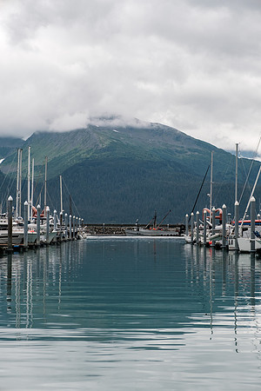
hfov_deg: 16.5
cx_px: 130
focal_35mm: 83
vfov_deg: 24.5
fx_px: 903
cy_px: 196
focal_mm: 55
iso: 320
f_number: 5.6
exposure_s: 1/640
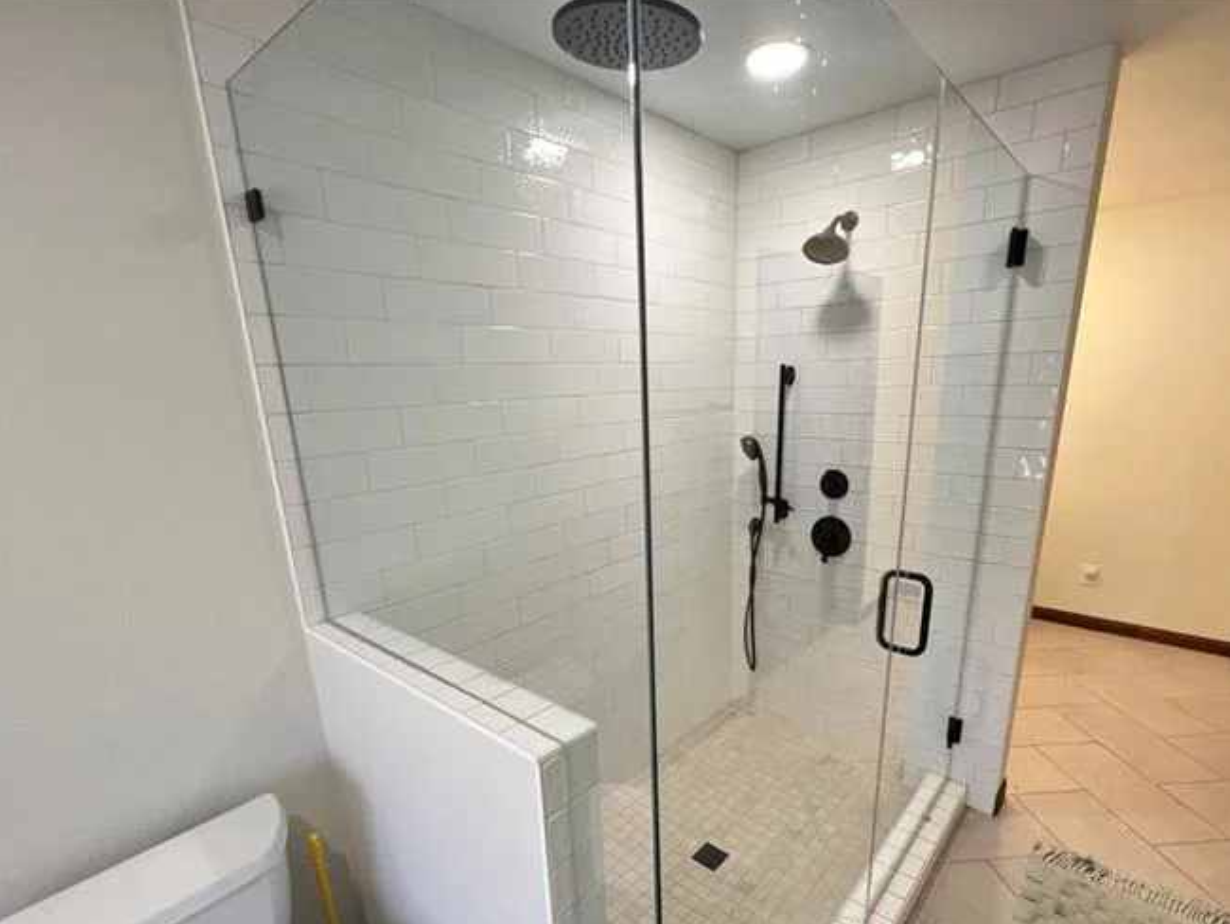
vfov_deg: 77.2
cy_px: 559
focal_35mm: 16
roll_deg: +2.3
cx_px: 649
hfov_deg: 94.4
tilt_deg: -16.3
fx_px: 569
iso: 250
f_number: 1.8
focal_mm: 1.57
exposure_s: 1/60
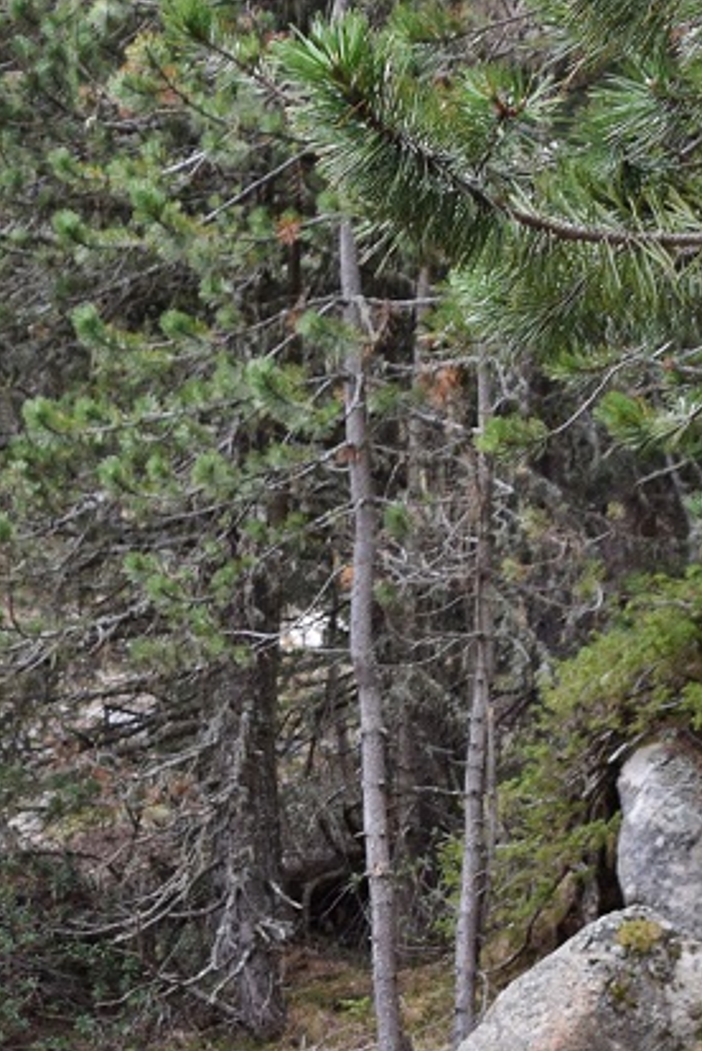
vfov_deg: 20.6
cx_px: 130
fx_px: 2861
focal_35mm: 98
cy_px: 830
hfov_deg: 13.9
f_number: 5.6
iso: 400
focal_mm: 18
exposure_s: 1/125
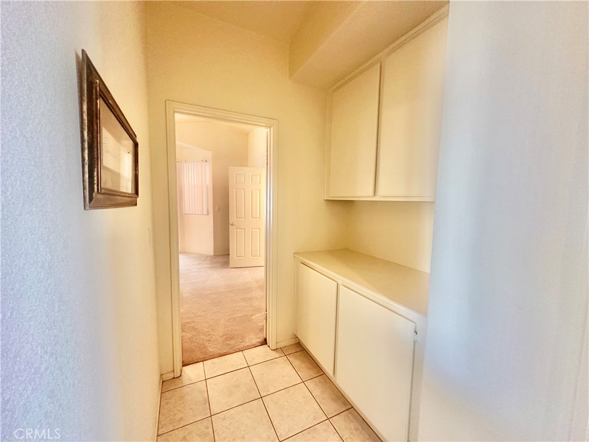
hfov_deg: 102.1
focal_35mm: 14
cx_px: 294
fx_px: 238
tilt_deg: -6.4
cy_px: 221
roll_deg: -0.8
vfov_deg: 85.7
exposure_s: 1/60
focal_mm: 2.22
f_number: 2.2
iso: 250
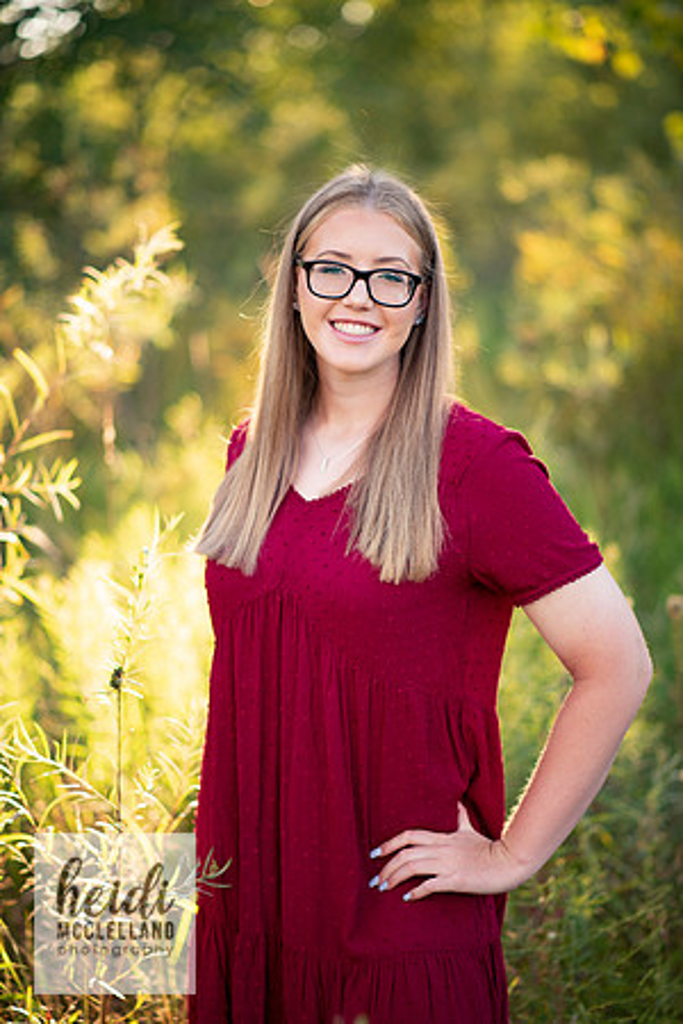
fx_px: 2419
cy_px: 512
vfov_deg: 23.9
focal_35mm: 85
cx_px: 342
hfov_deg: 16.1
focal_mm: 85
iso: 125
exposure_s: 1/400
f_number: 1.8
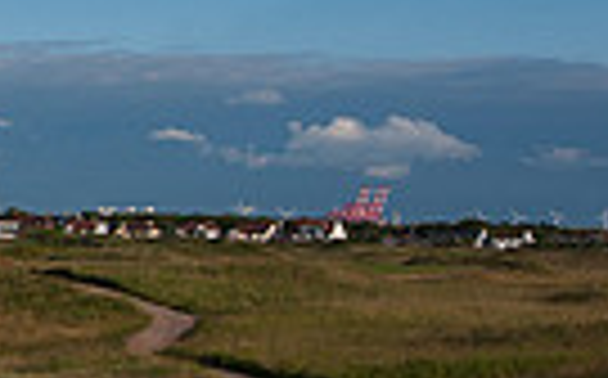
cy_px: 68
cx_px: -662
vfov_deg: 9.3
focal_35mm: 140
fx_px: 2317
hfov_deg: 12.8
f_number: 8
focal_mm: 32
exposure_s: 1/1000
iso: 200
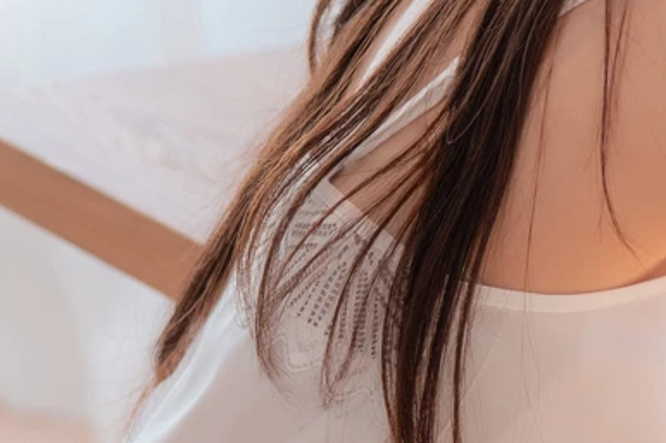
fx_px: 3883
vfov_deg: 6.5
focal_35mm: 210
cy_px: 205
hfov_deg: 9.6
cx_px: 840
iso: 100
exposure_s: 1/250
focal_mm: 45
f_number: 2.5
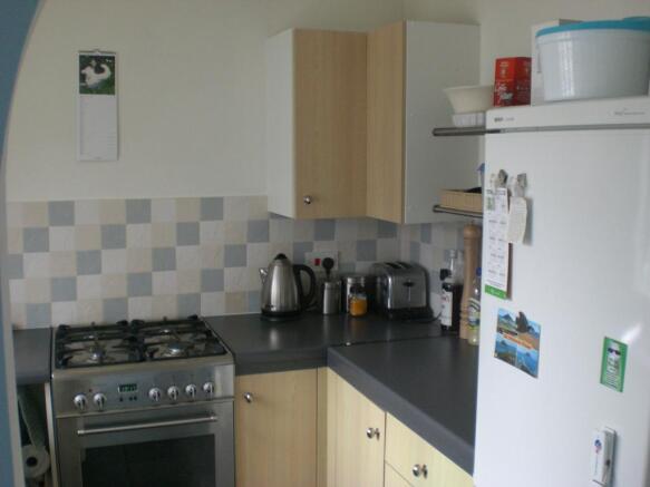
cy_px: 244
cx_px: 325
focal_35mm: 38
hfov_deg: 49.0
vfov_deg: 37.7
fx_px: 713
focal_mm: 6.3
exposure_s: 1/60
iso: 200
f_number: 3.1
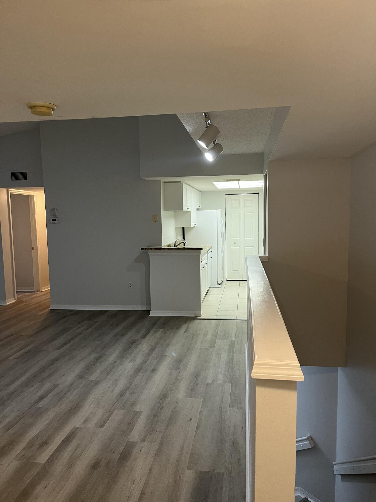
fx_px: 377
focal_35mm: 26
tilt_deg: -5.2
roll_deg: +2.5
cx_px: 188
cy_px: 251
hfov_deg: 53.1
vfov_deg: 67.3
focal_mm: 5.1
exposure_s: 1/60
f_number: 1.6
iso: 160
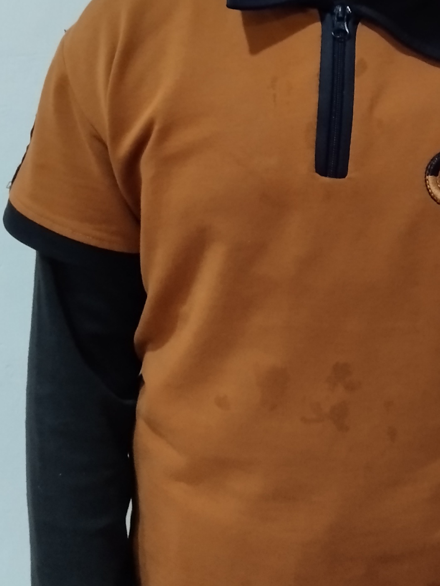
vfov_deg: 31.6
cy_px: 148
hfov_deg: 24.0
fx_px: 1017
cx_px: 355
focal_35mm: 60
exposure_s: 1/24
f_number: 2
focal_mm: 2.78
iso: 376
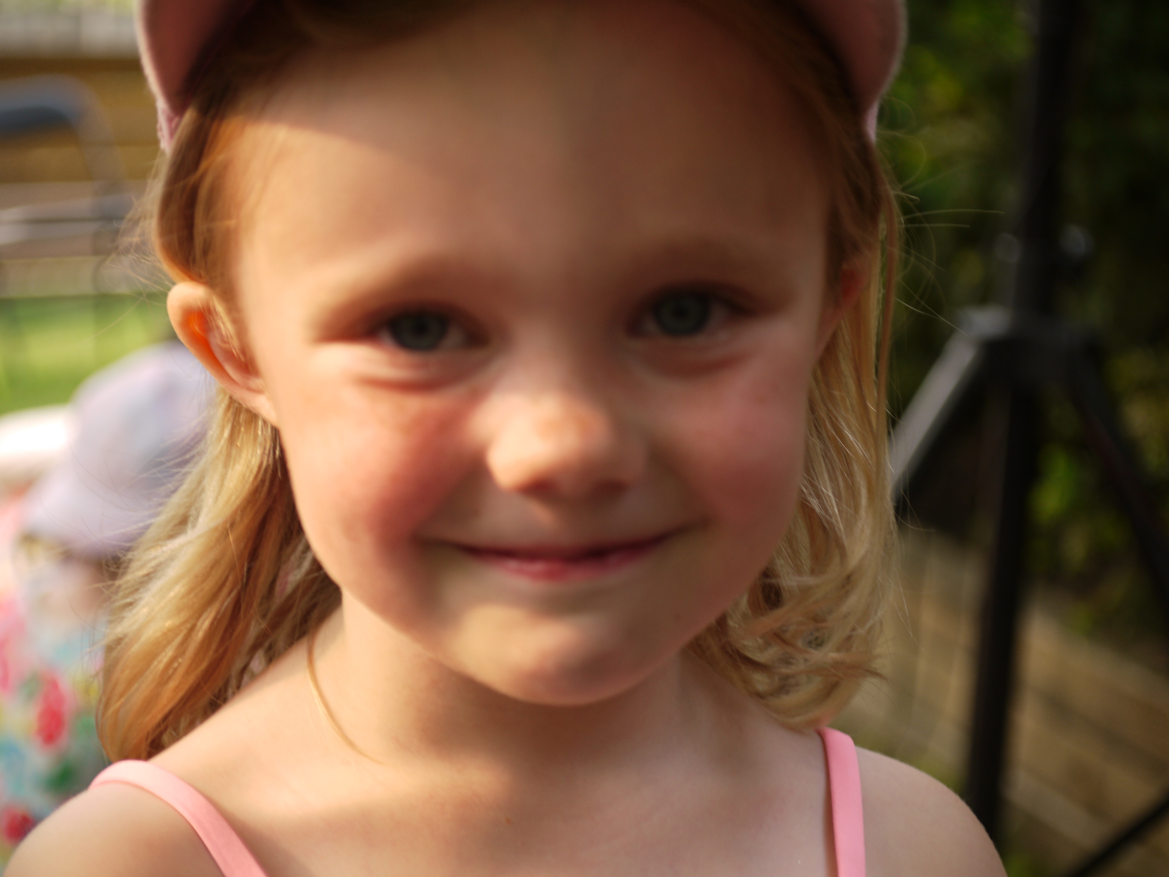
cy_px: 438
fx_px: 2364
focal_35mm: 70
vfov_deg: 21.0
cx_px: 584
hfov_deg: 27.8
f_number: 2.8
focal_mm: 35
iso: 100
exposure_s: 1/80
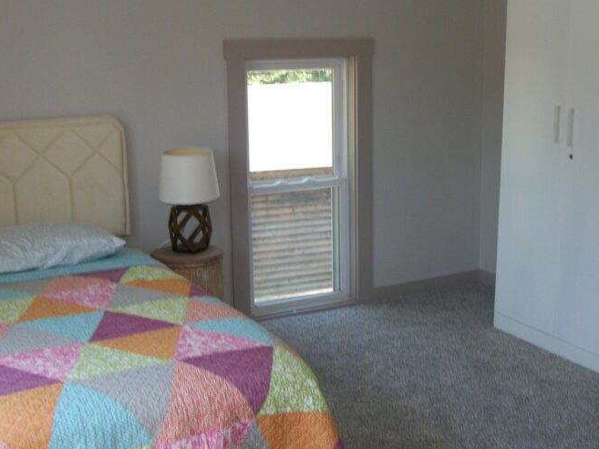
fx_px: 899
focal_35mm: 52
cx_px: 352
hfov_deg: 36.7
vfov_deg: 28.0
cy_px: 235
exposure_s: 1/60
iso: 80
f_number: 2.9
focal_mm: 5.7
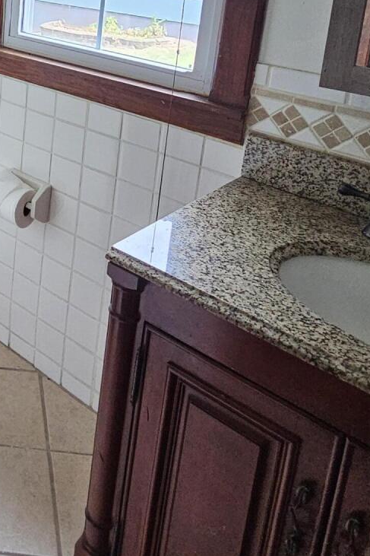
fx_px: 571
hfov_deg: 30.1
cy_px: 48
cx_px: -85
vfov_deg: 46.4
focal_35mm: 37
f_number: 2.2
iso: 320
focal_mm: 2.2
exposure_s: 1/77.4
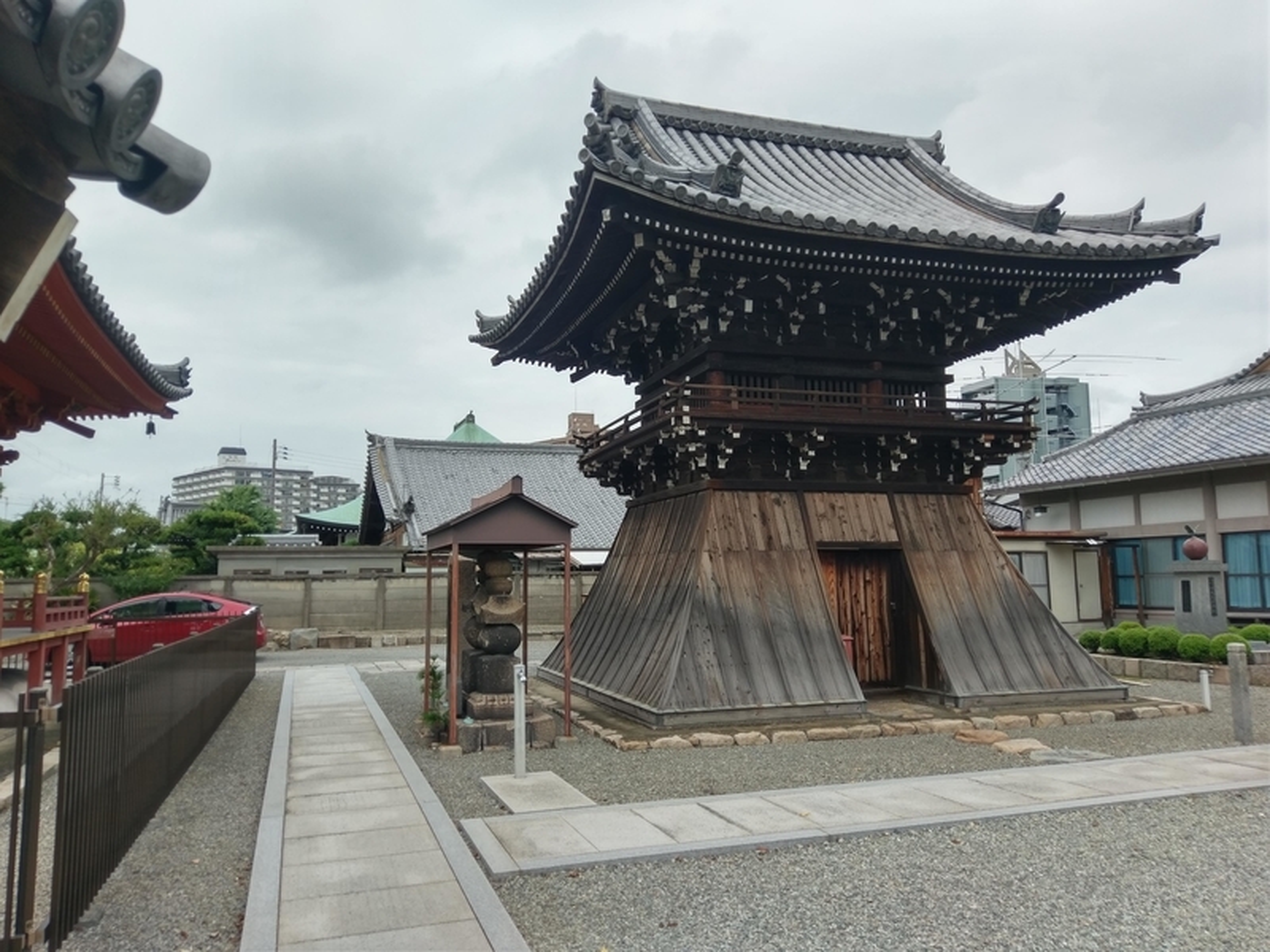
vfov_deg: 53.1
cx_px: 635
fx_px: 954
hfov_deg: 67.3
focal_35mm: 26
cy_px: 476
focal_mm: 4.58
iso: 100
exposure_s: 1/1882
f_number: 1.8
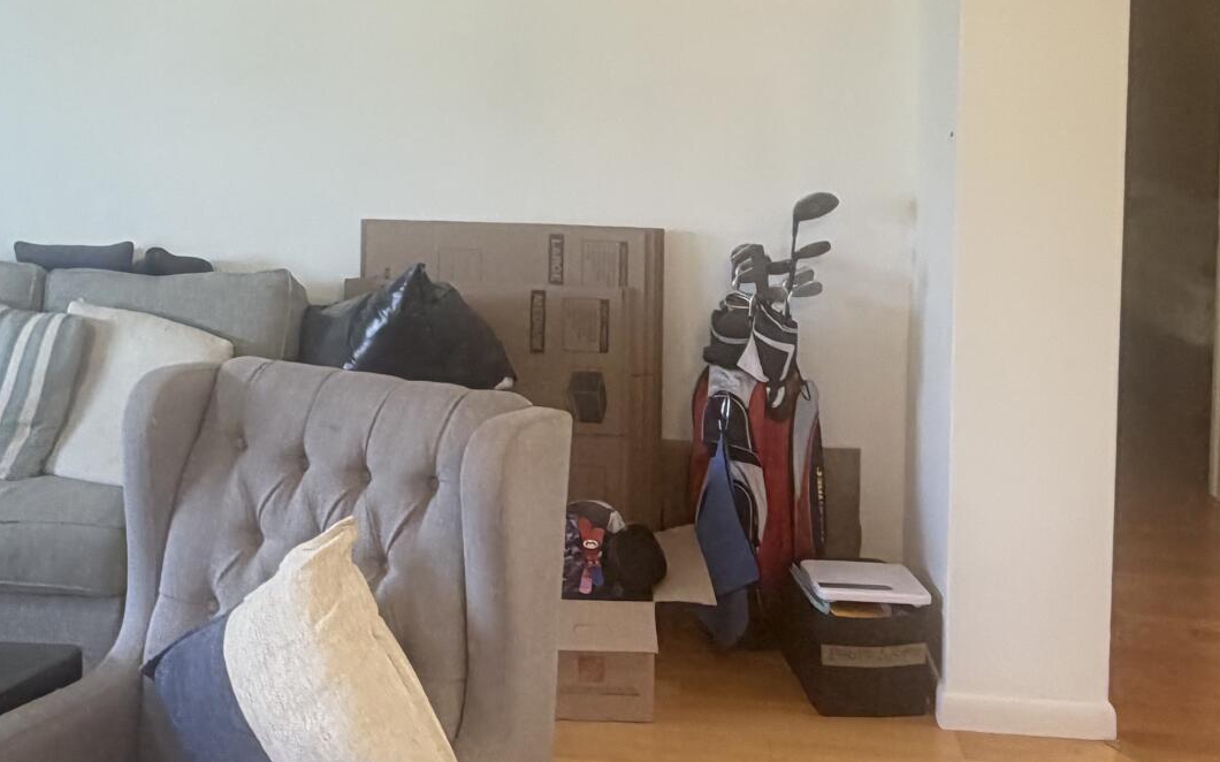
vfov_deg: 29.7
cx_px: 427
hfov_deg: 46.6
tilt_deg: -2.6
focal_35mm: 42
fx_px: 1396
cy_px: 130
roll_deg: +0.2
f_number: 2.2
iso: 320
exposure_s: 1/60
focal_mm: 2.22
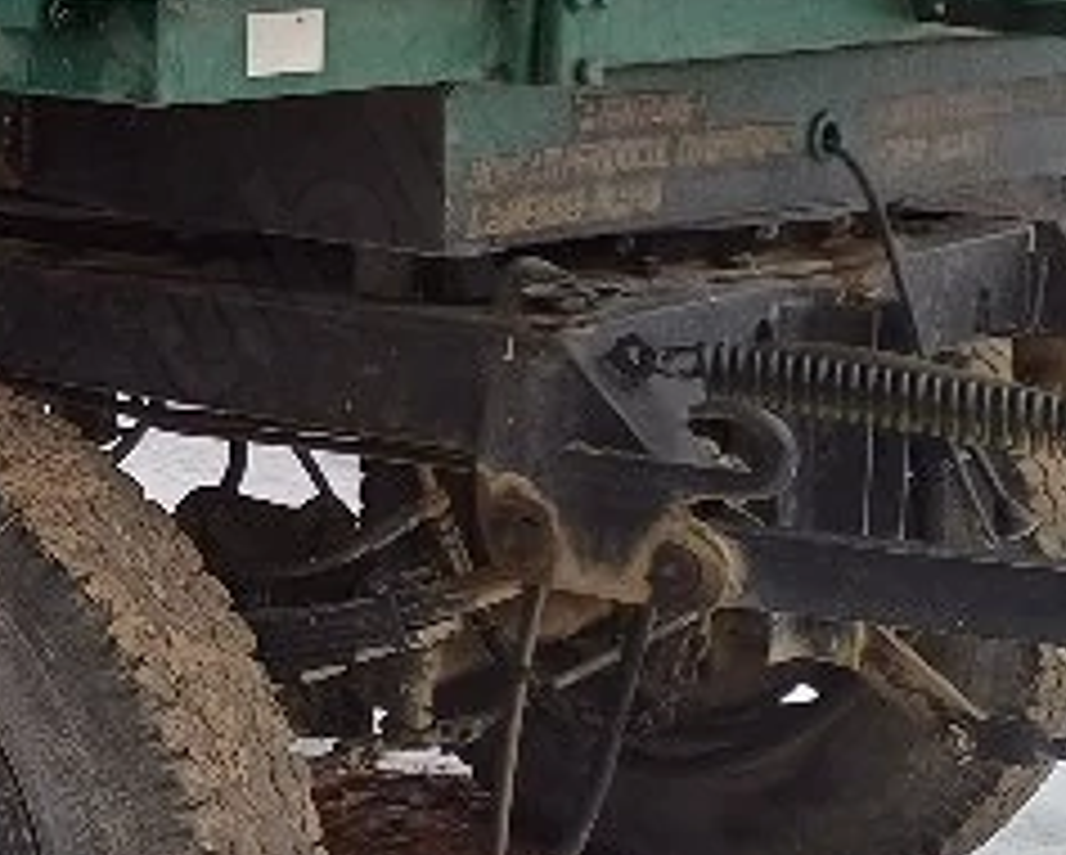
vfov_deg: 14.9
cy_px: 162
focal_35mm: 103
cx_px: -373
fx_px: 3252
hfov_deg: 17.3
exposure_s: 1/270
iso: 50
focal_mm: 4.65
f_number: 1.8
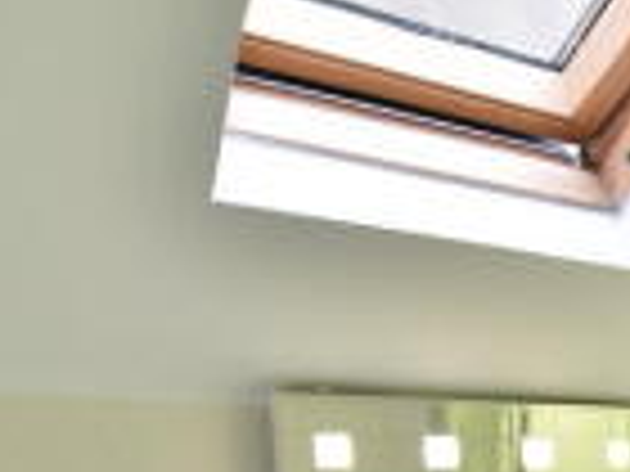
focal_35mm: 49
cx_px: 698
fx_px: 892
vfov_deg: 25.2
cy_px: 632
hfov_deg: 33.7
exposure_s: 1/40
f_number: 3.5
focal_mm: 10
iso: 500
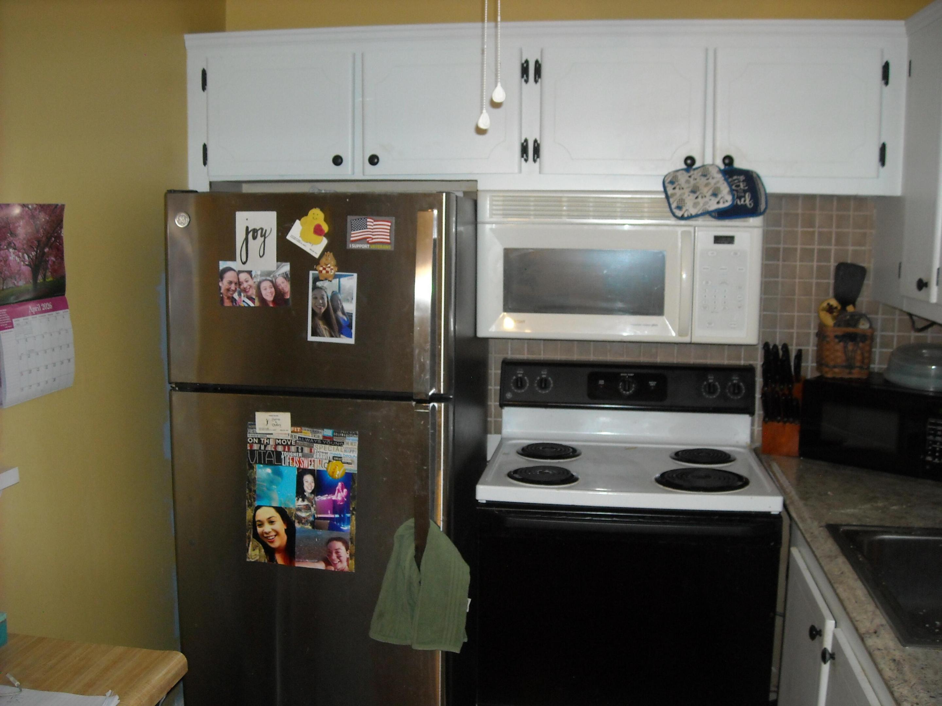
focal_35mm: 35
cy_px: 353
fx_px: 952
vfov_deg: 40.7
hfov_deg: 52.6
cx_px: 471
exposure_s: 1/60
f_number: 2.8
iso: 200
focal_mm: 5.7
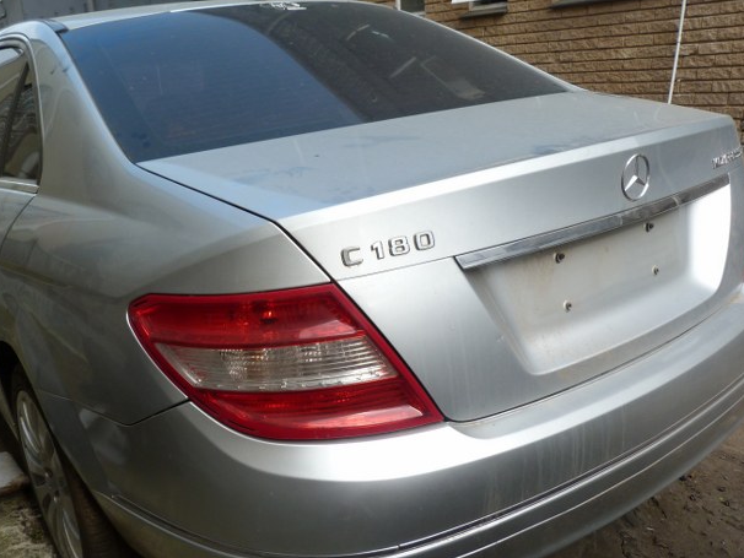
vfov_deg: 42.9
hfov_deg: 54.9
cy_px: 319
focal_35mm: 33
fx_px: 710
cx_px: 298
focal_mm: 4.5
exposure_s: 1/200
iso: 80
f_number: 4
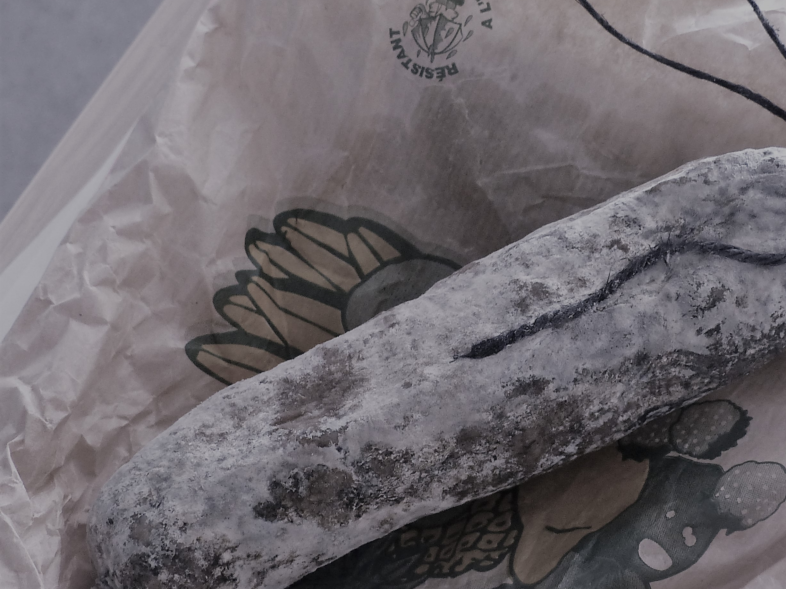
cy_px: 342
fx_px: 1430
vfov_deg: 23.3
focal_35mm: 63
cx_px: 476
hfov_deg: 30.6
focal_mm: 9.4
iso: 250
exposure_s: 1/60
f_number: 2.8
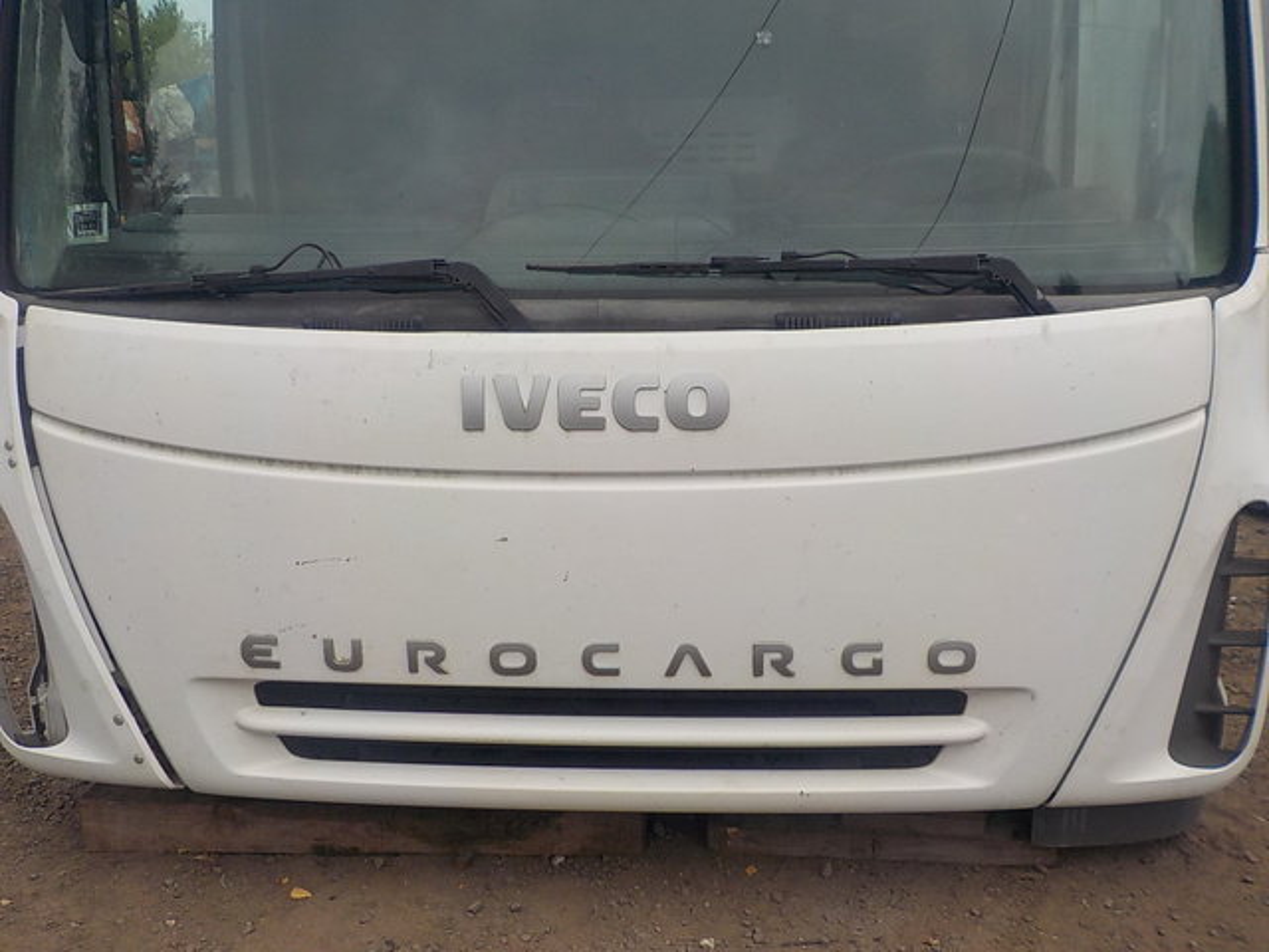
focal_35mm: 30
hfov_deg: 60.0
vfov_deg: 46.8
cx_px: 634
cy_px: 476
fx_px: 1100
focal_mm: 4.1
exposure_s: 1/60
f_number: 3.3
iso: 125
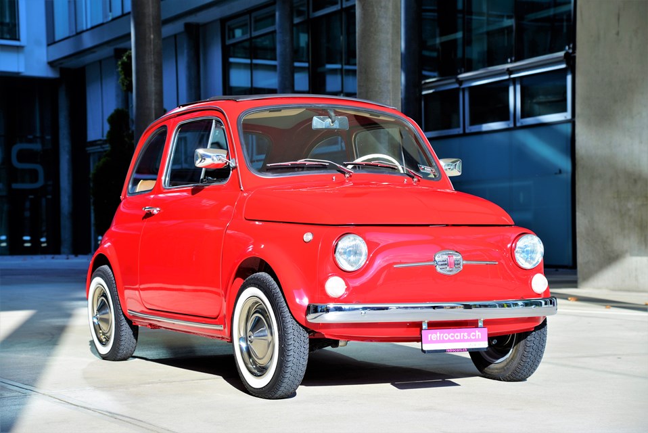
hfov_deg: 28.8
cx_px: 324
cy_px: 216
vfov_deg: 19.5
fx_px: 1261
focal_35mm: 70
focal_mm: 70
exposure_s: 1/160
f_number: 6.3
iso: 100
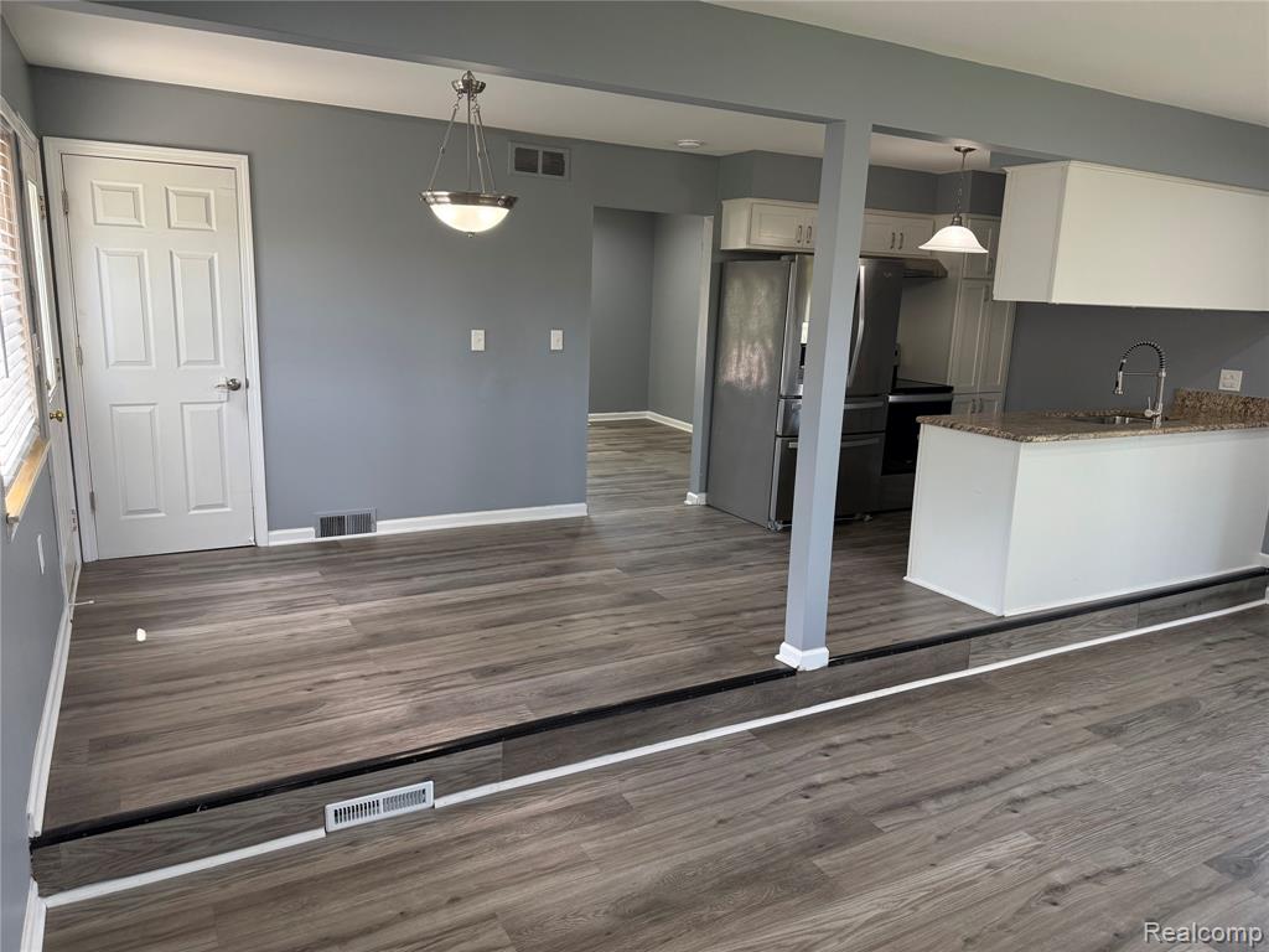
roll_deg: -1.5
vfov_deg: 56.8
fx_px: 880
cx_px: 634
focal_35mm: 24
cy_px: 476
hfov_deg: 71.6
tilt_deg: -11.3
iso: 200
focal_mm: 6.76
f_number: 1.78
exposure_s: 1/177
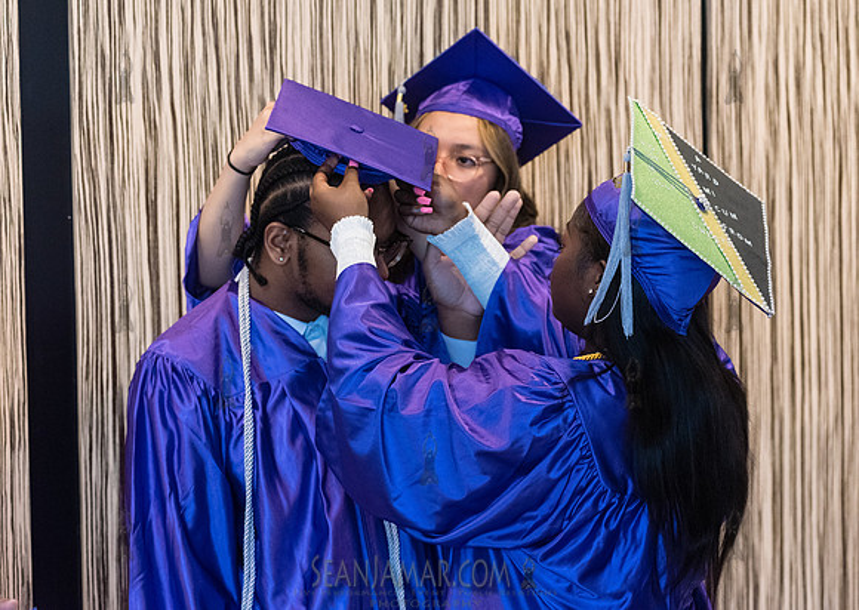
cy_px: 300
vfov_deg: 16.8
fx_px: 2070
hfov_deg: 23.4
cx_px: 413
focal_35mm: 85
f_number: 4
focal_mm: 80
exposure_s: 1/200
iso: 4000
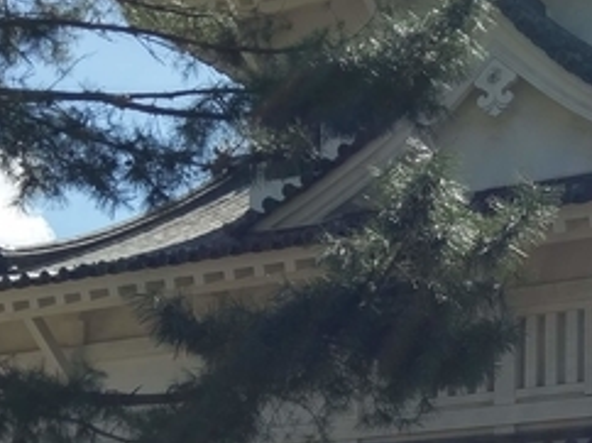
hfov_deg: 21.9
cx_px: 602
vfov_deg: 17.0
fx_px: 1469
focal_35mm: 86
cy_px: 335
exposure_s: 1/2233
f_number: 1.8
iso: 100
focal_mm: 4.58
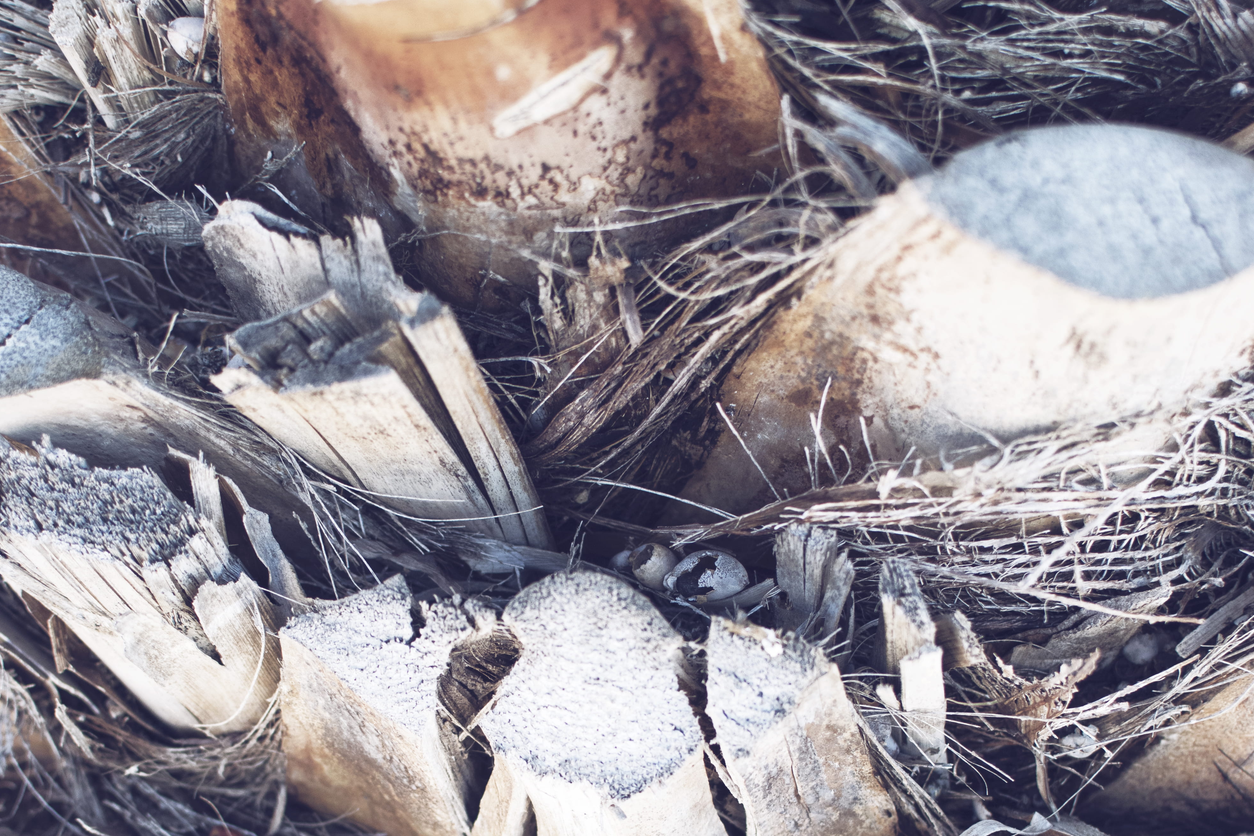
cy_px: 709
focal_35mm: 80
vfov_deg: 16.9
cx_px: 621
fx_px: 2778
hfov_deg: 25.4
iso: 400
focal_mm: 35
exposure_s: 1/1000
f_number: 2.8
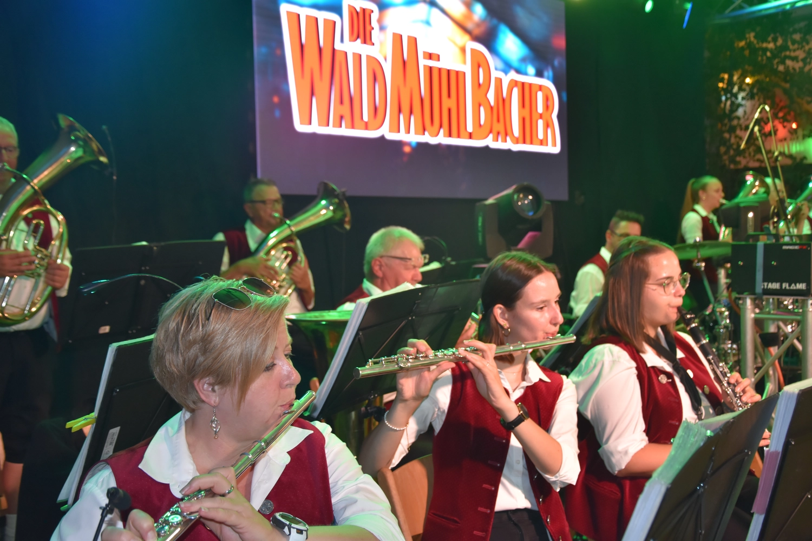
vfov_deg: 29.9
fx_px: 1015
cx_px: 406
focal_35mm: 45
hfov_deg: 43.6
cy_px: 270
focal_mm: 30
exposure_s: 1/60
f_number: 4.2
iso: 800
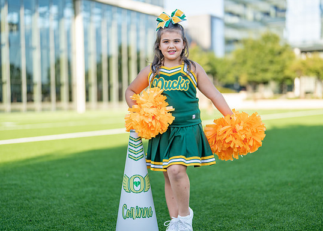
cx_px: 175
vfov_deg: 24.0
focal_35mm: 59
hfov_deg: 33.2
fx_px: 541
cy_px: 128
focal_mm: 50
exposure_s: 1/1600
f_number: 1.2
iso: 100
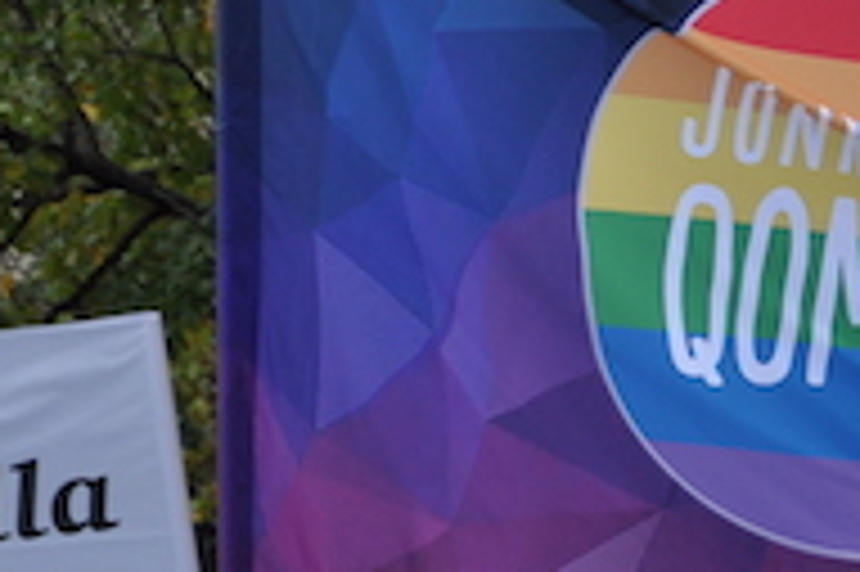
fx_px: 15779
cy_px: 939
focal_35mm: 661
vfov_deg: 2.1
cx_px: 1292
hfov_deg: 3.1
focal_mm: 105
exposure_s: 1/320
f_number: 9
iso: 200
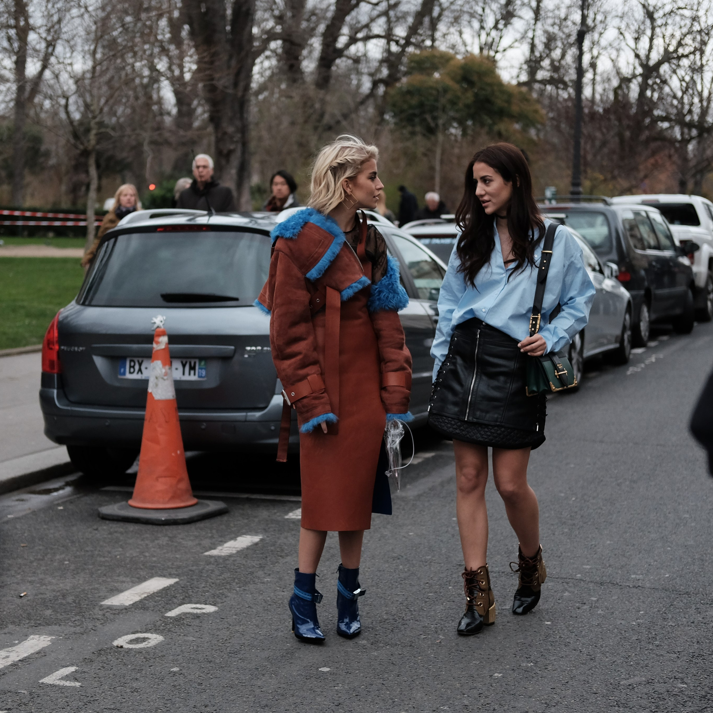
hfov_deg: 25.4
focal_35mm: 68
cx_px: 331
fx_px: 1585
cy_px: 355
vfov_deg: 25.4
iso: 800
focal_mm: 35
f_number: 2
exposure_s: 1/4000
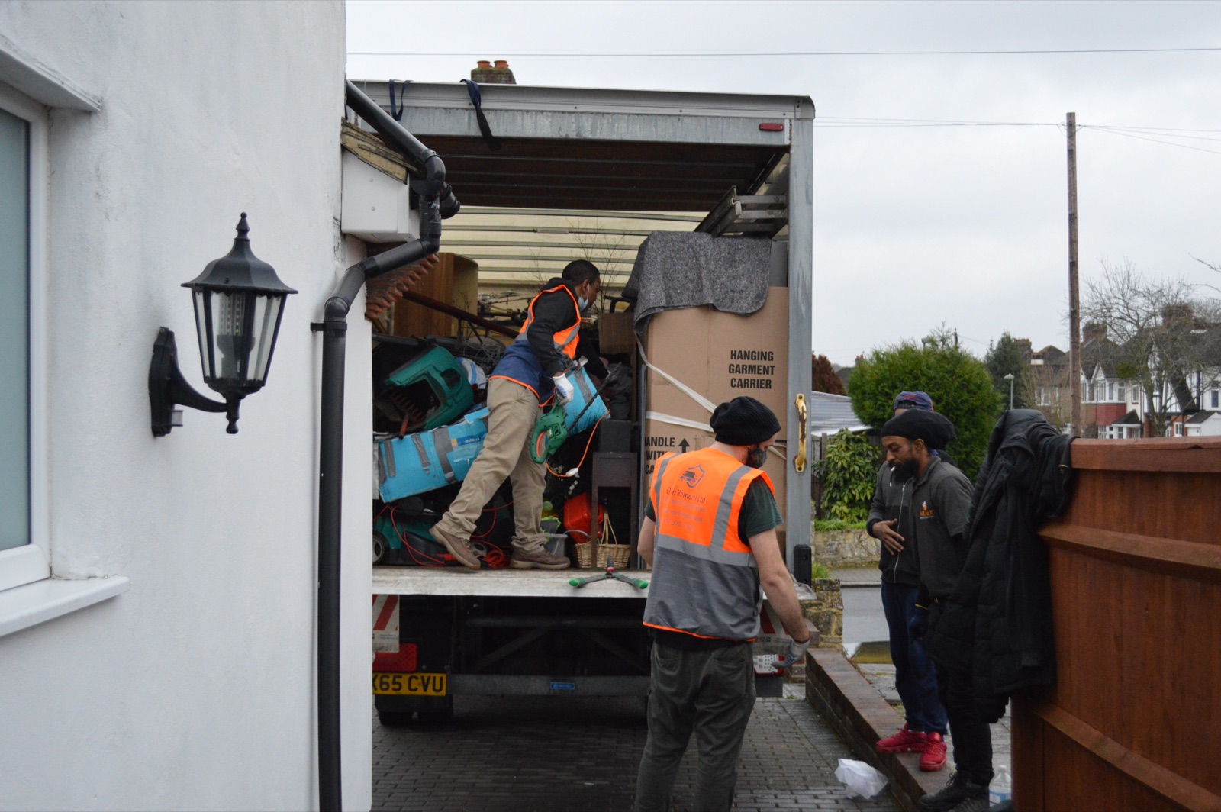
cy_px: 406
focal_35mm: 45
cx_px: 610
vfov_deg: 29.8
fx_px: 1525
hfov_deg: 43.6
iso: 2200
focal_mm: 30
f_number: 4.5
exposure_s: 1/500
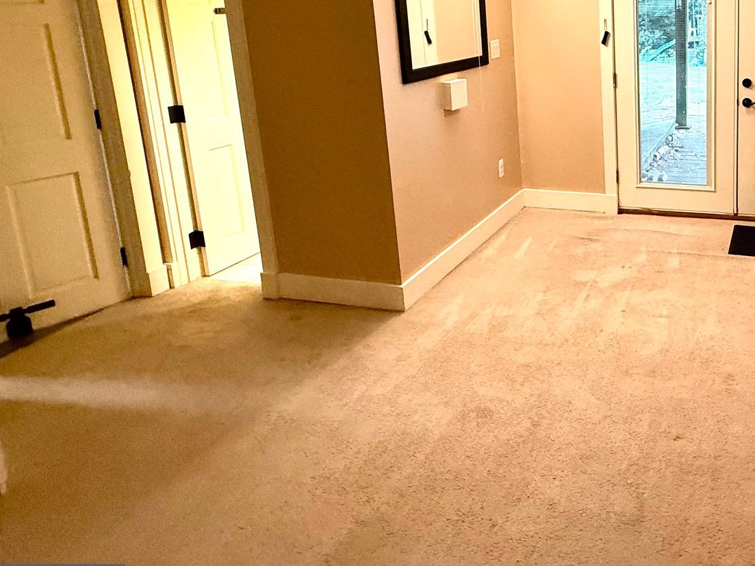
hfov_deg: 59.1
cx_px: 655
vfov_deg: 49.2
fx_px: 567
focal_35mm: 26
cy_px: 94
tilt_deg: -7.4
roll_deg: +1.4
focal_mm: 2.22
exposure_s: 1/120
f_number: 2.2
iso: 320
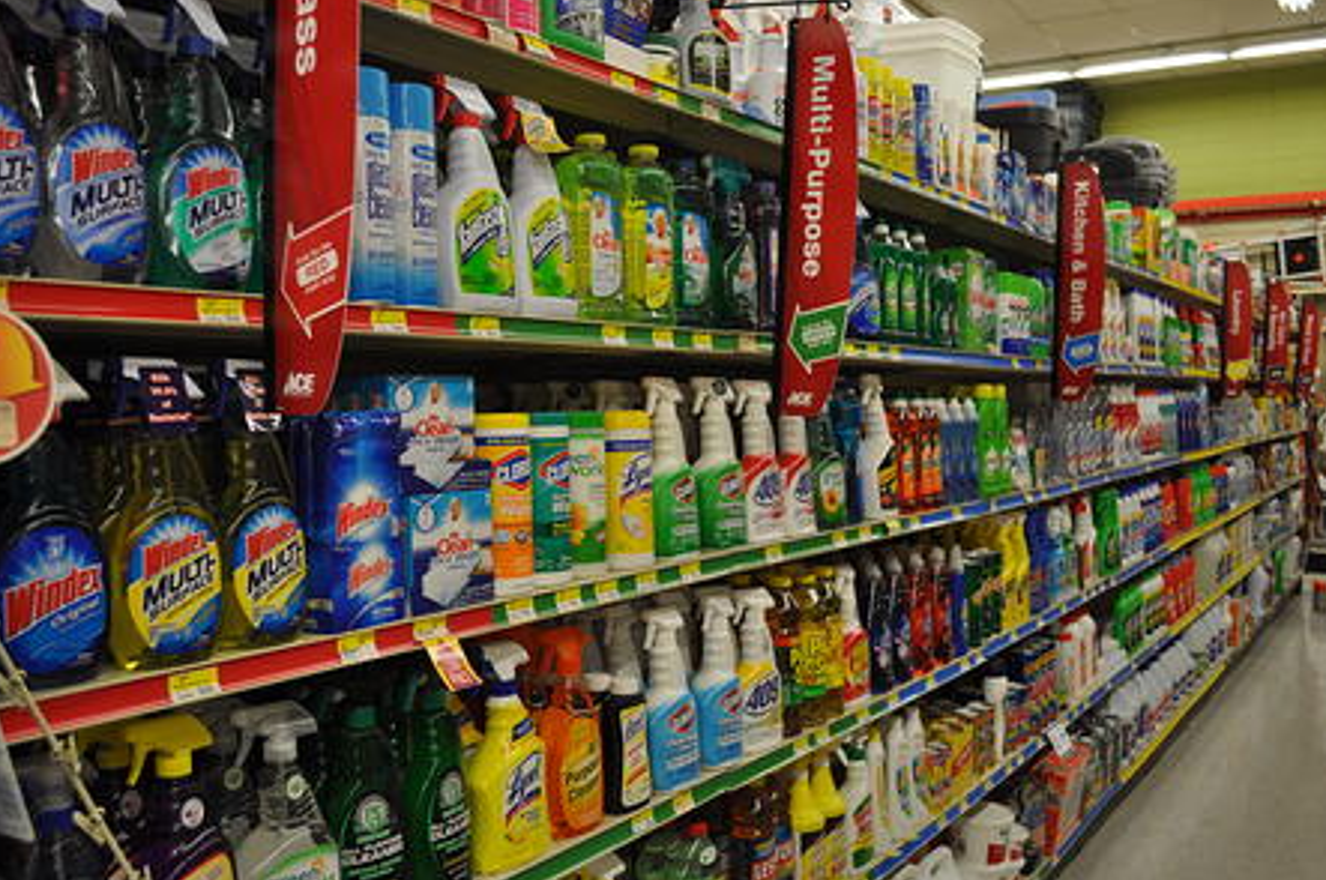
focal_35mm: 35
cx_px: 638
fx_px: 1287
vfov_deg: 37.7
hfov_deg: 54.5
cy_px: 443
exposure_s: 1/60
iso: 450
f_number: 4
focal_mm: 22
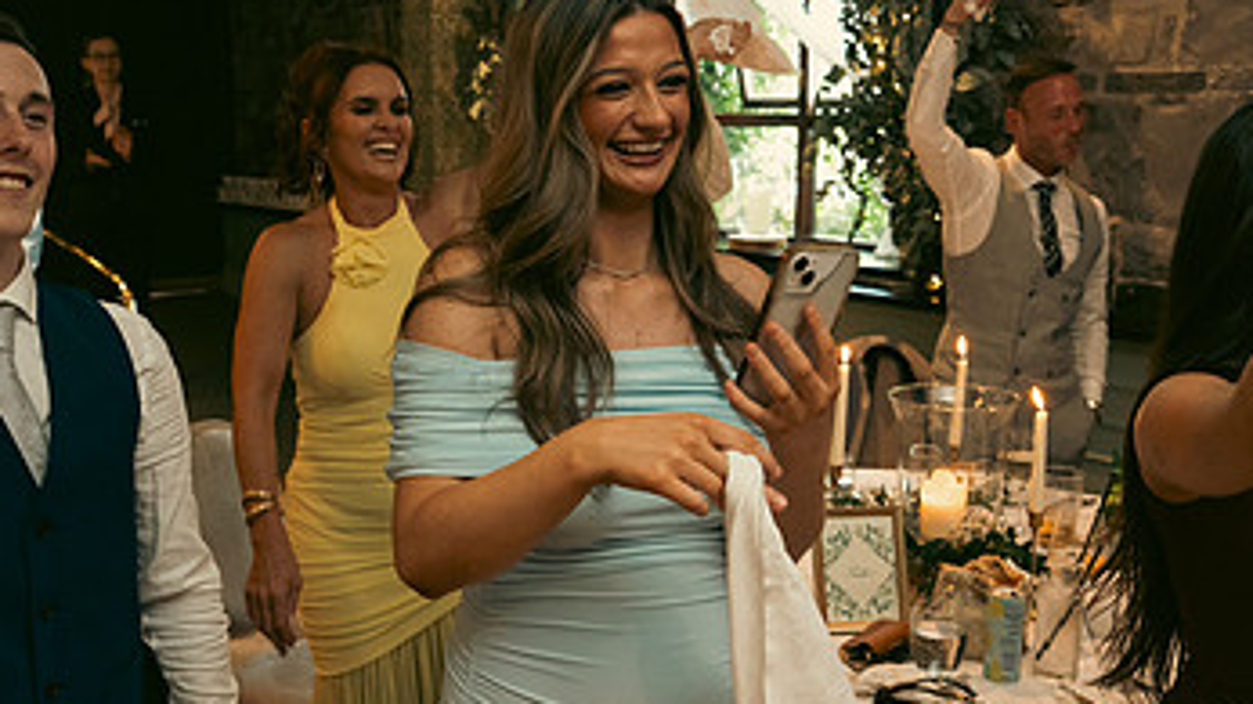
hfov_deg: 48.3
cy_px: 356
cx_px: 571
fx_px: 1395
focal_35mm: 42
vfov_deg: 28.3
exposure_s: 1/160
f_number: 3.5
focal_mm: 24
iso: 2500
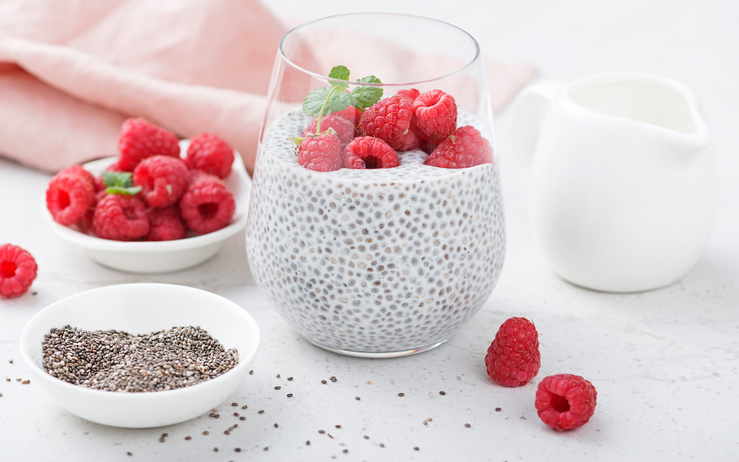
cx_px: 371
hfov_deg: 19.3
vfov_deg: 12.1
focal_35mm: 108
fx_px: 2175
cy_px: 213
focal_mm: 105
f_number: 7.1
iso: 100
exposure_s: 1/200
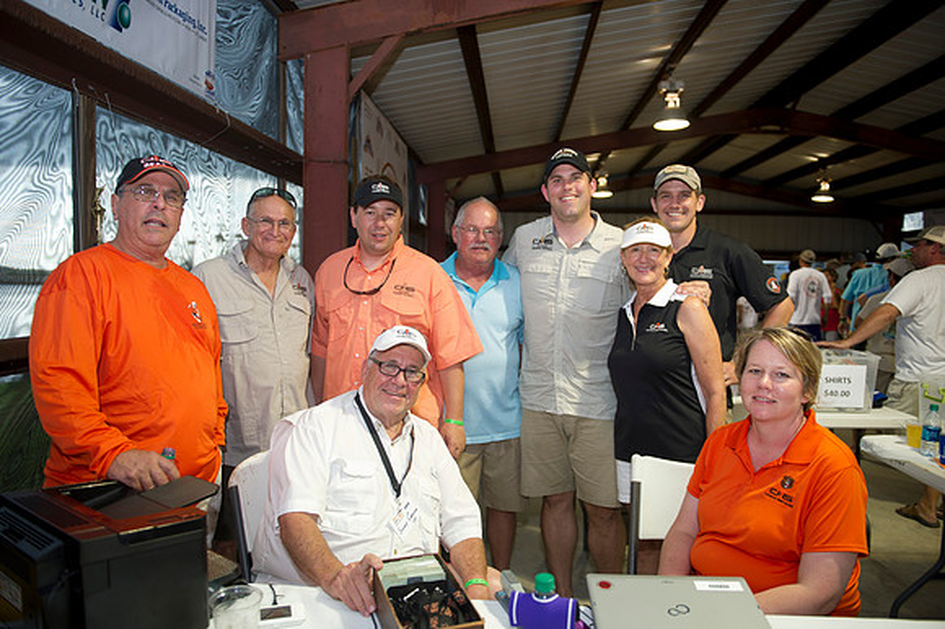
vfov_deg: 49.5
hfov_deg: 69.4
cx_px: 472
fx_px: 682
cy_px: 314
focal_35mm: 26
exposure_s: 1/160
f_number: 2.8
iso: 400
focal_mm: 26
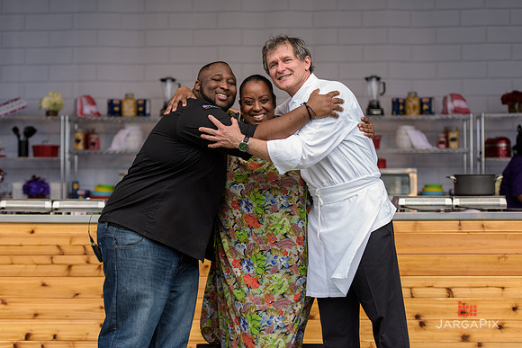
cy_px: 174
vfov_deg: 19.5
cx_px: 261
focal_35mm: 70
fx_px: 1015
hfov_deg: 28.8
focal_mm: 70
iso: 250
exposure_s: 1/800
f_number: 3.2
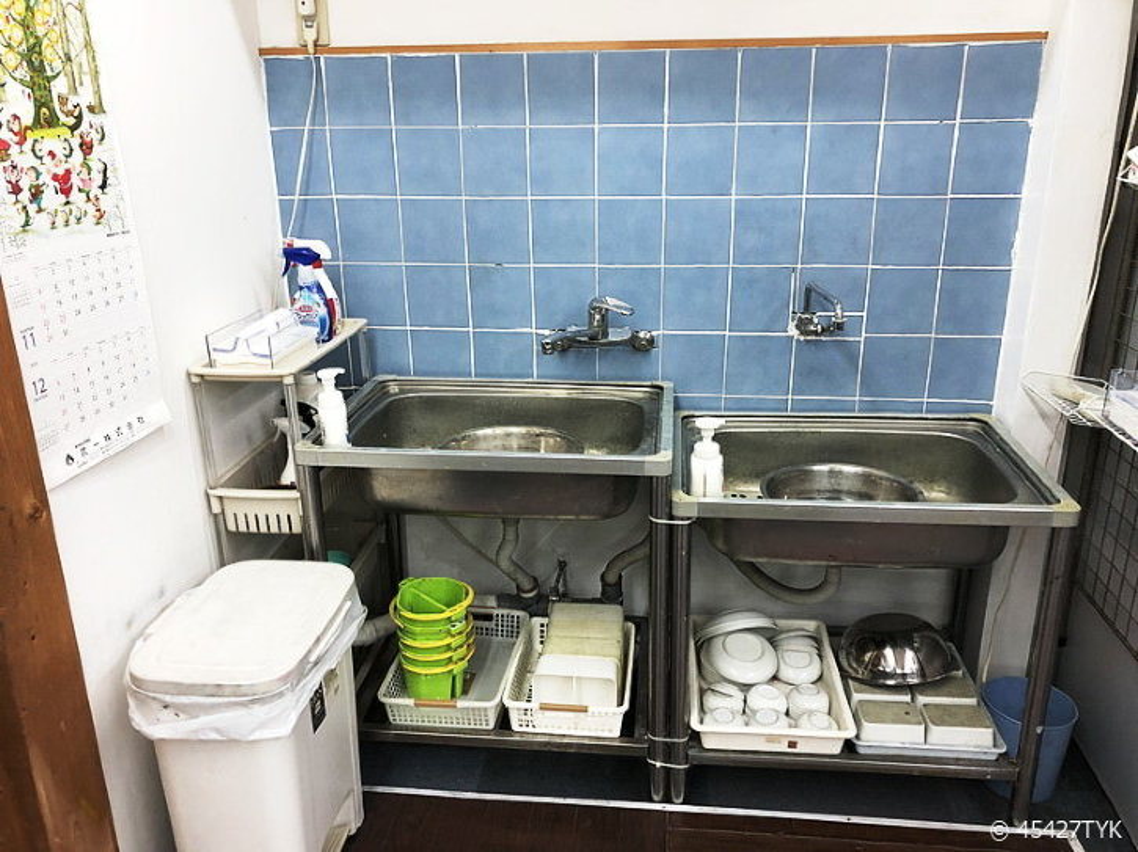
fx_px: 920
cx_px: 569
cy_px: 426
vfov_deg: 49.7
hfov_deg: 63.5
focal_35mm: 28
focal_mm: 3.99
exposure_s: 1/30
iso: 32
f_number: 1.8
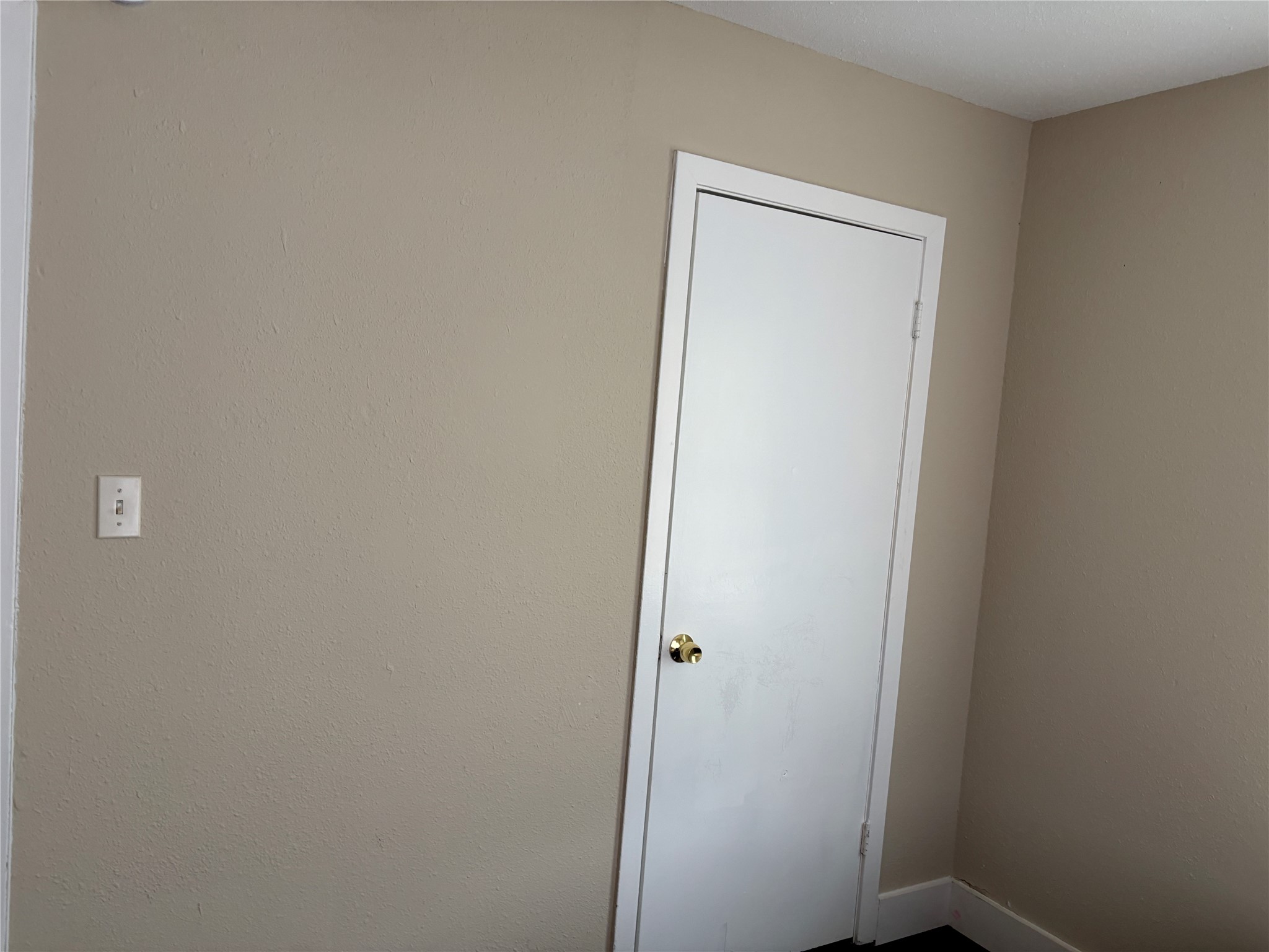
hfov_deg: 67.3
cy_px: 476
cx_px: 634
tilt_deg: -4.7
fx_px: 953
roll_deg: -5.1
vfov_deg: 53.1
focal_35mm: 26
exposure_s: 1/63
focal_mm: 5.96
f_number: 1.6
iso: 125
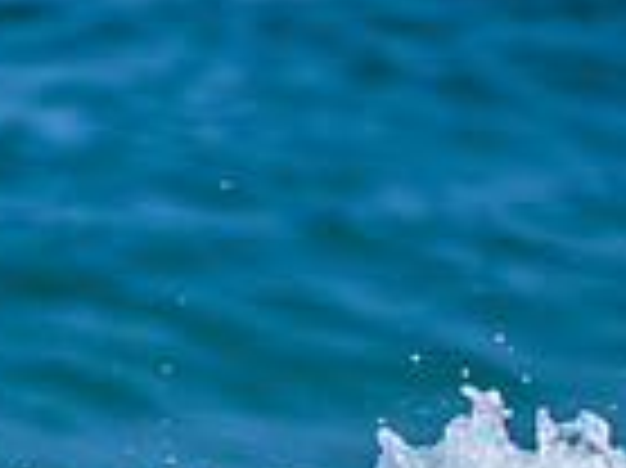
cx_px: -747
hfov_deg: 0.5
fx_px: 76321
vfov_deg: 0.4
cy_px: 614
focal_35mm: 4224
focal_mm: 800
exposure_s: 1/2000
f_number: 6.3
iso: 400
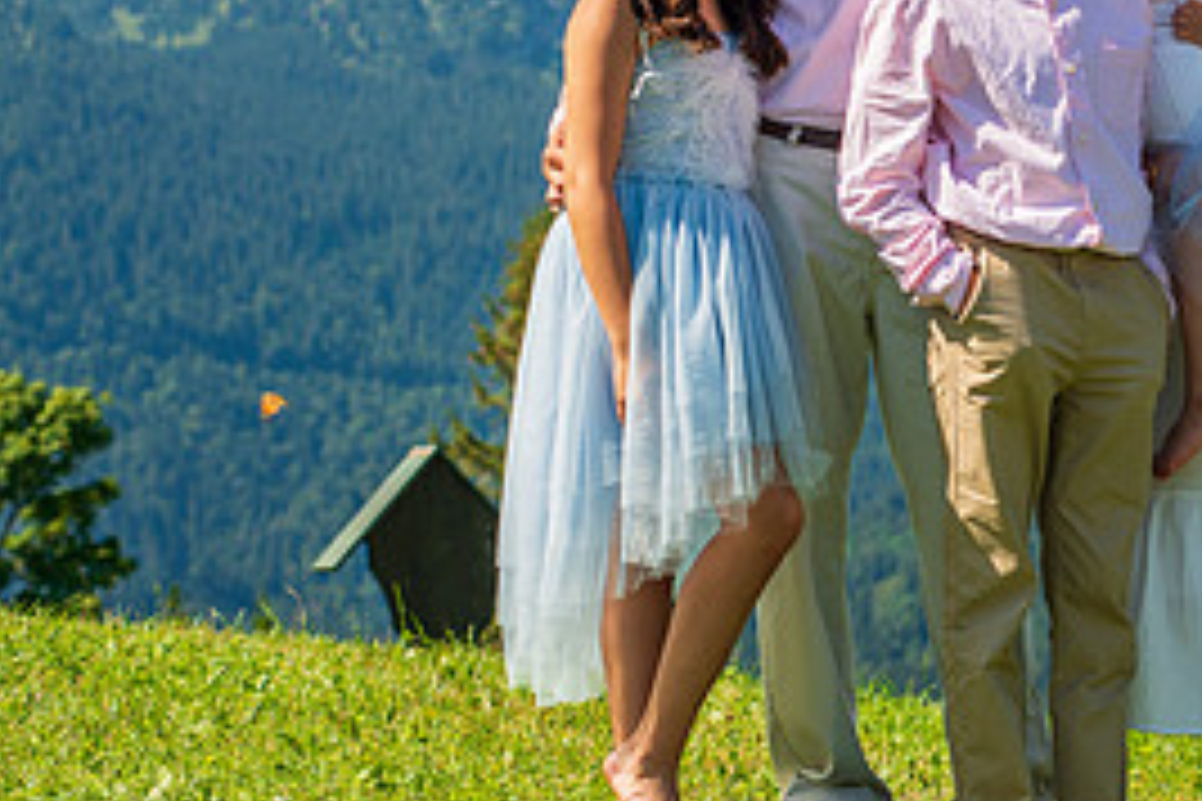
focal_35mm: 200
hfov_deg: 10.2
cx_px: 1089
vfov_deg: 6.9
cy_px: 218
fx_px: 6677
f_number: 7.1
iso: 160
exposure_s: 1/500
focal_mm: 92
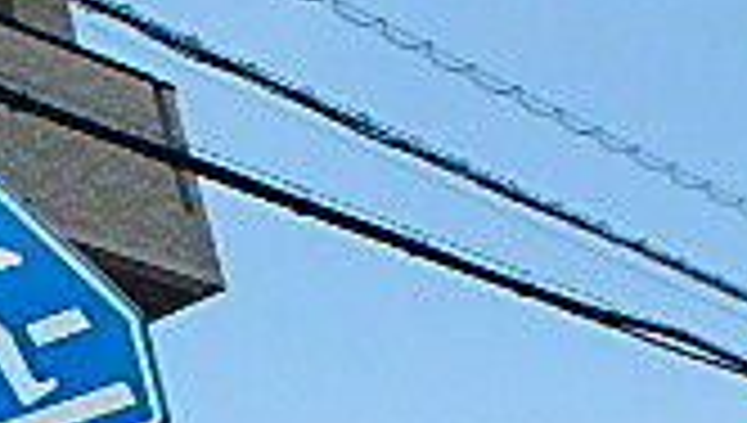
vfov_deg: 13.8
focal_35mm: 88
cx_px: -630
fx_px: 1746
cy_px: 302
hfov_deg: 18.4
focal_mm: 3.7
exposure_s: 1/500
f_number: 6
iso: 125
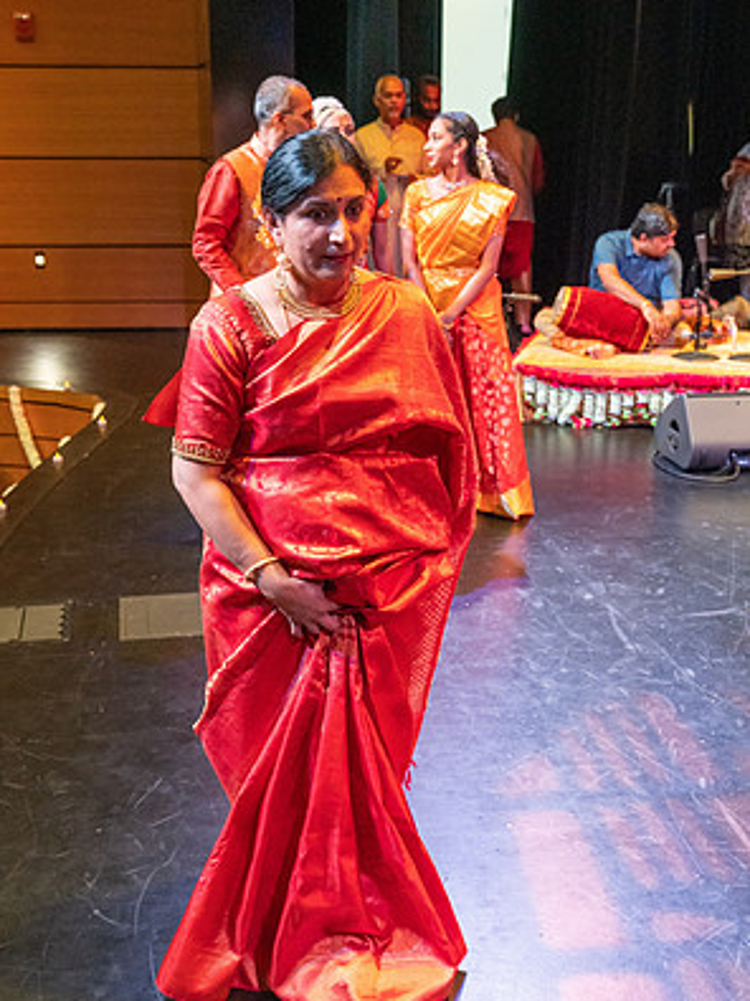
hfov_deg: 31.5
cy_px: 492
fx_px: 1330
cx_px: 372
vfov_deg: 41.2
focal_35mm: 46
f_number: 4.5
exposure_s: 1/200
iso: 6400
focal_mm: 42
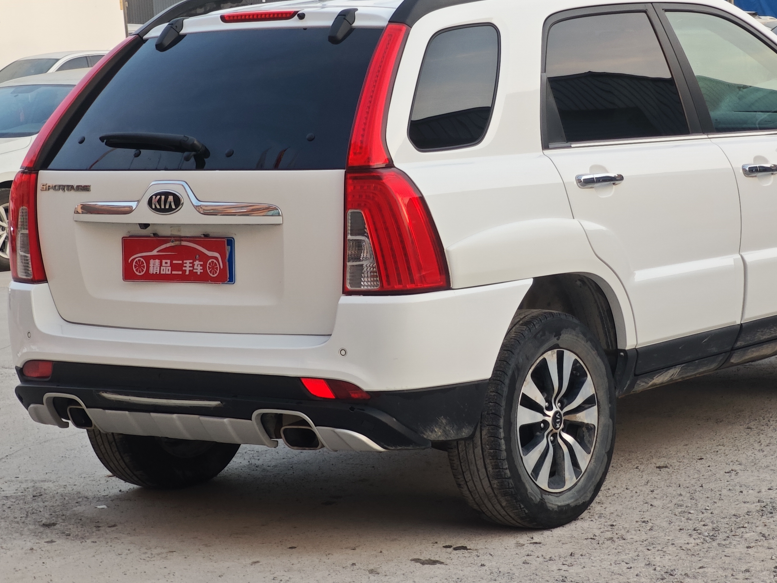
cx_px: 481
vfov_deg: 14.1
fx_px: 2357
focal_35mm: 105
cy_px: 227
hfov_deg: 18.7
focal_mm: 9
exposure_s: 1/100
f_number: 2
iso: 250
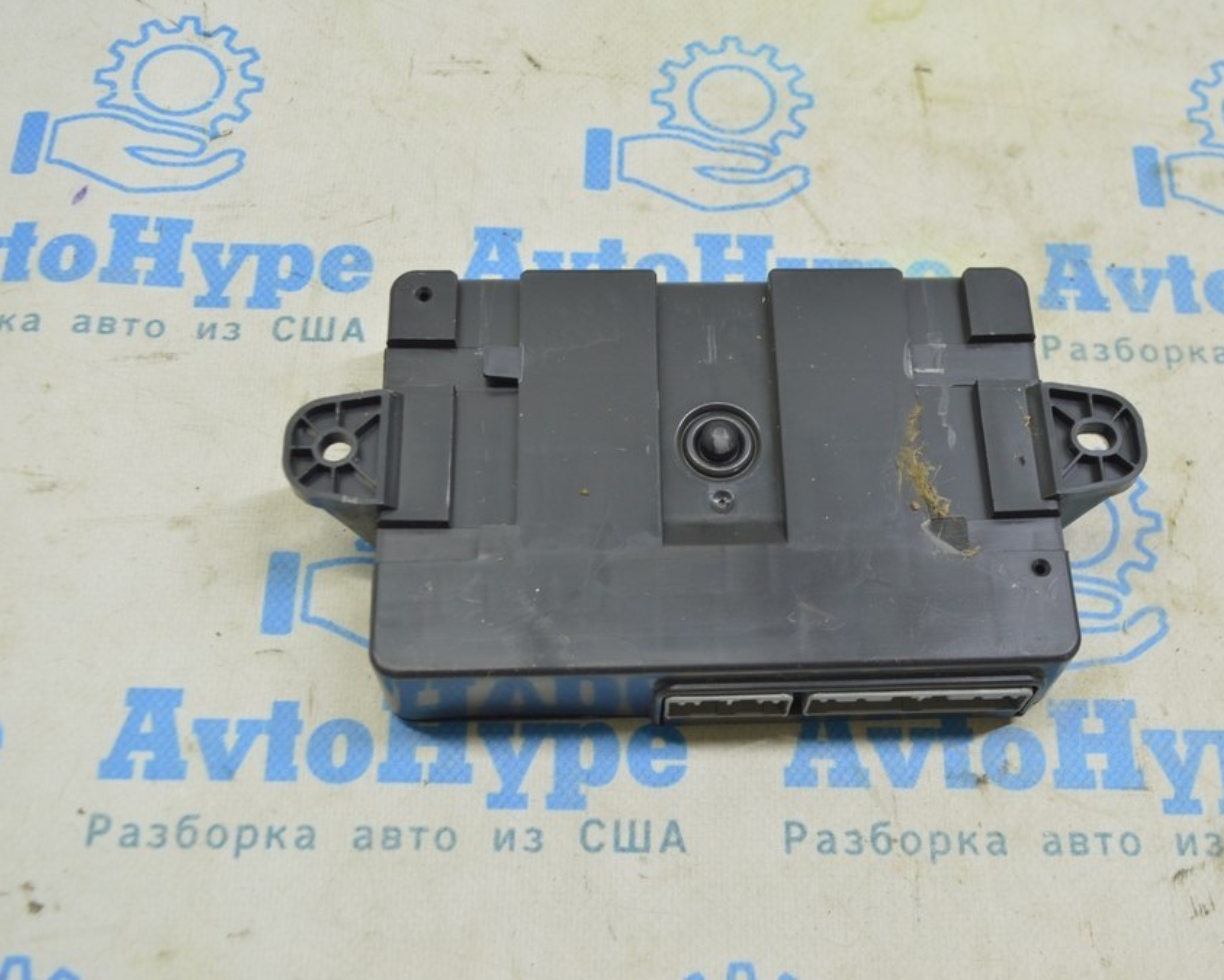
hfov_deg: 44.7
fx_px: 1486
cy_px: 487
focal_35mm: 41
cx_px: 682
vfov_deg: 36.5
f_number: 5.6
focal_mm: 24
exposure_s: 1/20
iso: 400
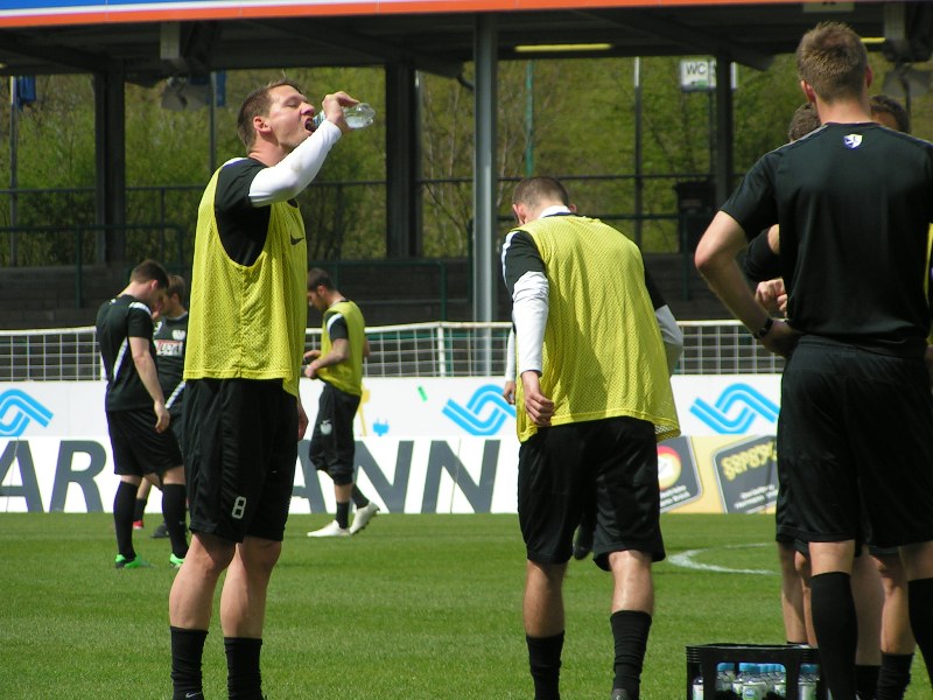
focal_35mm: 247
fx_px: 6657
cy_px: 350
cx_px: 466
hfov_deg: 8.0
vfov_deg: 6.0
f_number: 3.5
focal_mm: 37.8
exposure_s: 1/1000
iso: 50
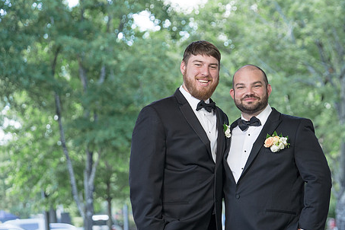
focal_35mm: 134
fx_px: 1284
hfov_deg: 15.3
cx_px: 226
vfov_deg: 10.2
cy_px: 132
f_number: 4
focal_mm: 101
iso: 250
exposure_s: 1/250
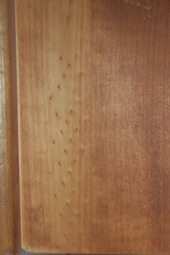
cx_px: 316
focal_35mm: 95
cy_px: 200
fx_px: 673
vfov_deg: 21.2
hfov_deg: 12.9
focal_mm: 5.6
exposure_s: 1/60
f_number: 2.8
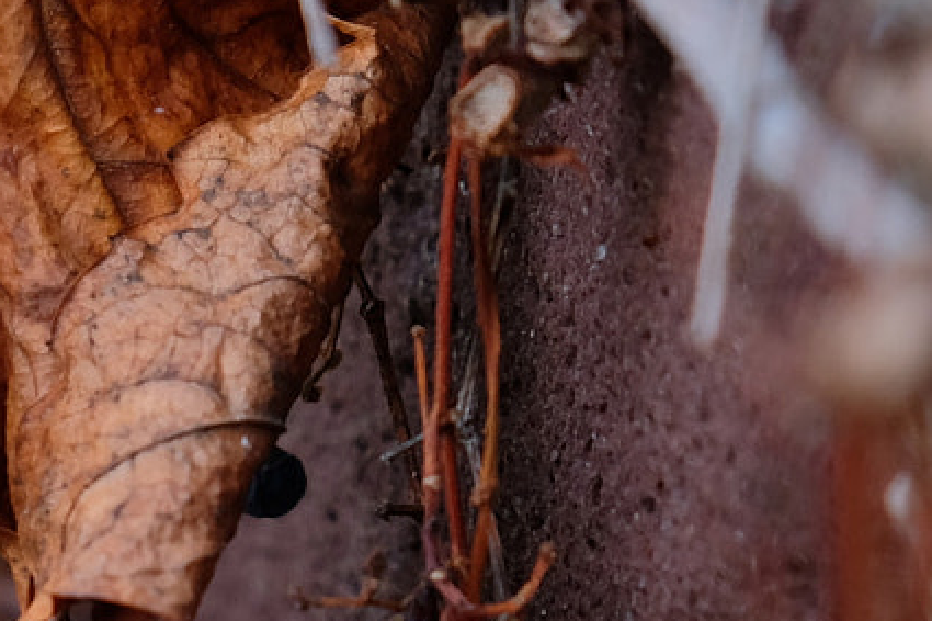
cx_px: -134
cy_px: 753
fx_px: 7116
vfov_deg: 5.0
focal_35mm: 275
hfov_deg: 7.4
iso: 800
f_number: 4
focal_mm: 48.4
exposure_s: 1/60
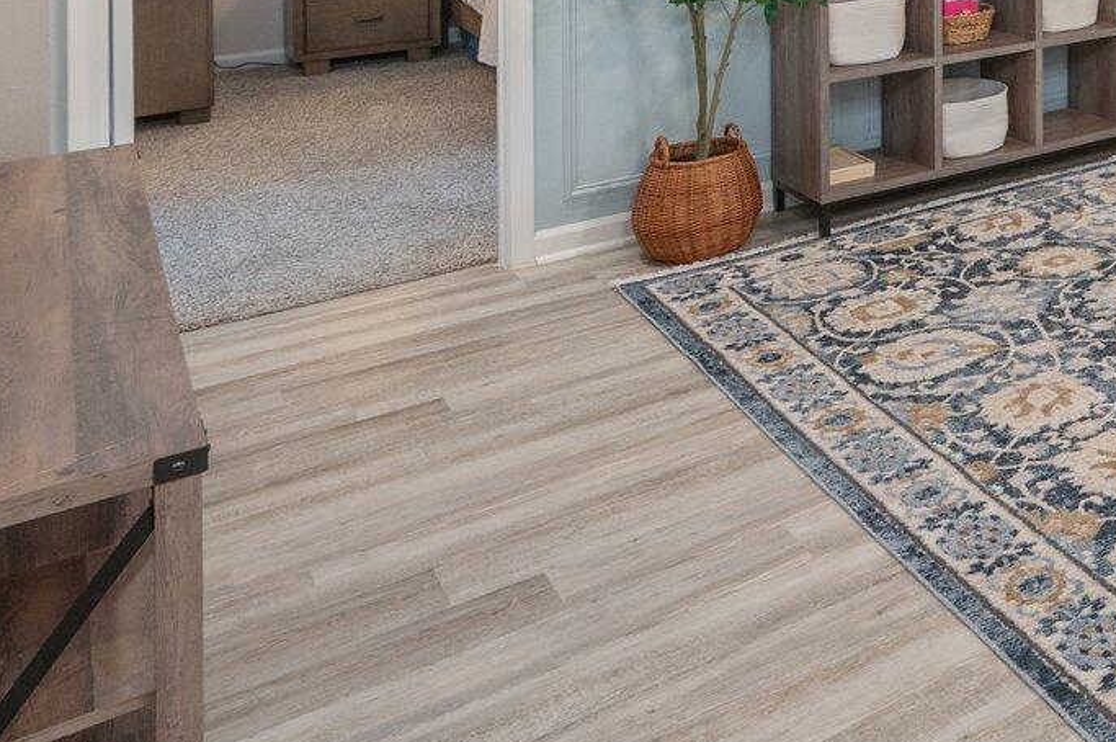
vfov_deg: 26.6
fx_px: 1301
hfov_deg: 35.4
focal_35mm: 42
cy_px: -239
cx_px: 1371
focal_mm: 14
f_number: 8
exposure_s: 1/25
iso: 500
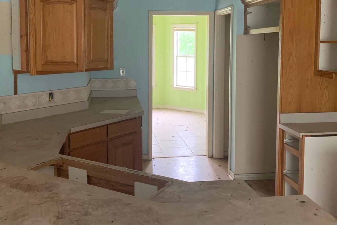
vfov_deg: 33.9
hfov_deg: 49.5
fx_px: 365
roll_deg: -0.5
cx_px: 166
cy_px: 72
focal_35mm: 39
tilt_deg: -3.0
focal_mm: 4.25
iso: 400
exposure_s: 1/40
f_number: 1.8
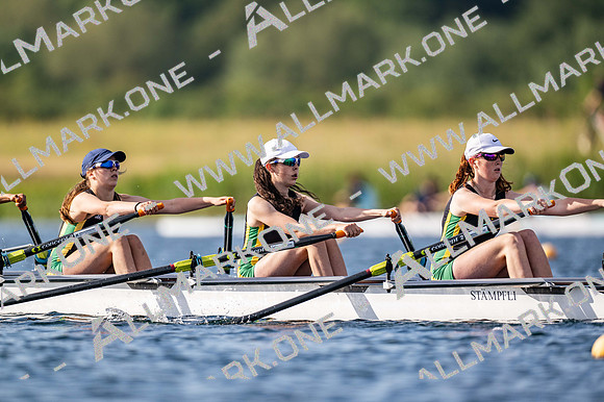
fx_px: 10063
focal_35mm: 600
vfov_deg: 2.3
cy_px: 201
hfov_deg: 3.4
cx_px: 302
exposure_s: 1/2500
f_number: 4
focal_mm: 600
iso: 280
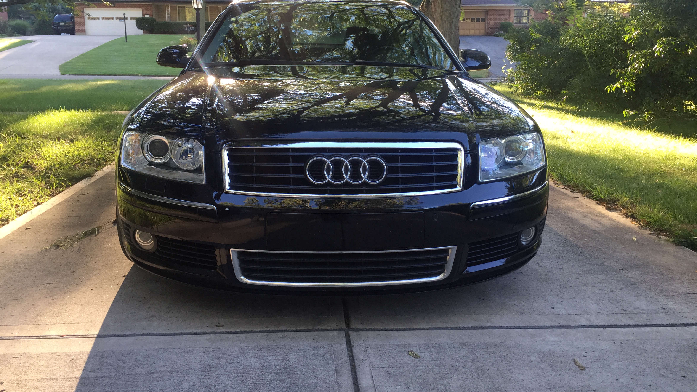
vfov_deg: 36.5
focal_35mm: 32
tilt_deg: -9.0
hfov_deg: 61.0
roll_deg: -0.3
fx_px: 591
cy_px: 149
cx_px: 346
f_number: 2.2
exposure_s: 1/120
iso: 50
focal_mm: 4.15
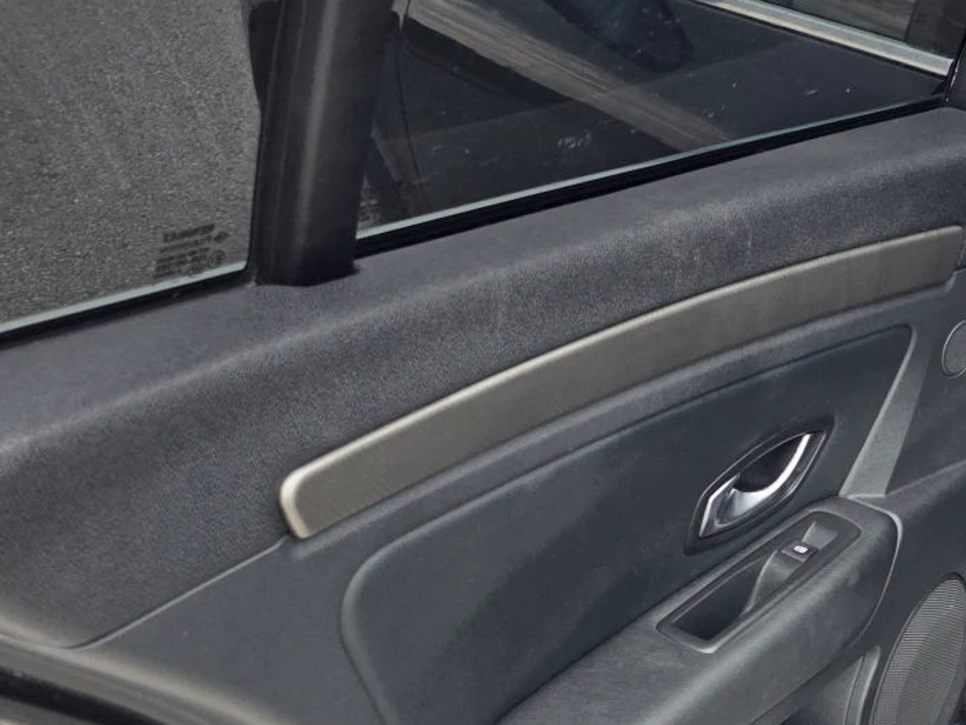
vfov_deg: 23.2
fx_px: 1758
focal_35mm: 63
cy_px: 456
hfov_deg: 27.0
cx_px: 1175
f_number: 1.7
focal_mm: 6.3
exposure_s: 1/180
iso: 40
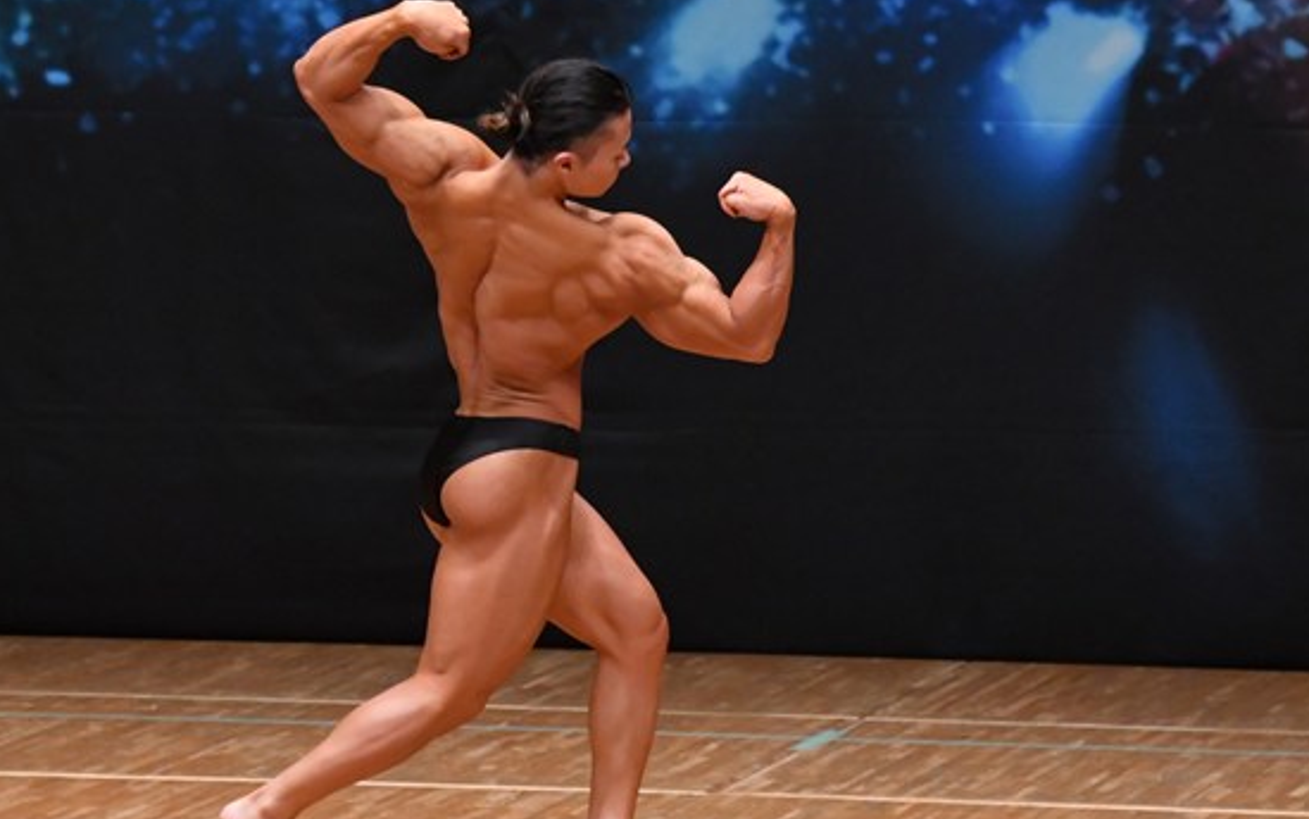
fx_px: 13060
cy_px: 450
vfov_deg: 3.6
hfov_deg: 5.7
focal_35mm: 366
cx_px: 456
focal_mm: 170
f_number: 5.6
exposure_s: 1/400
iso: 5000
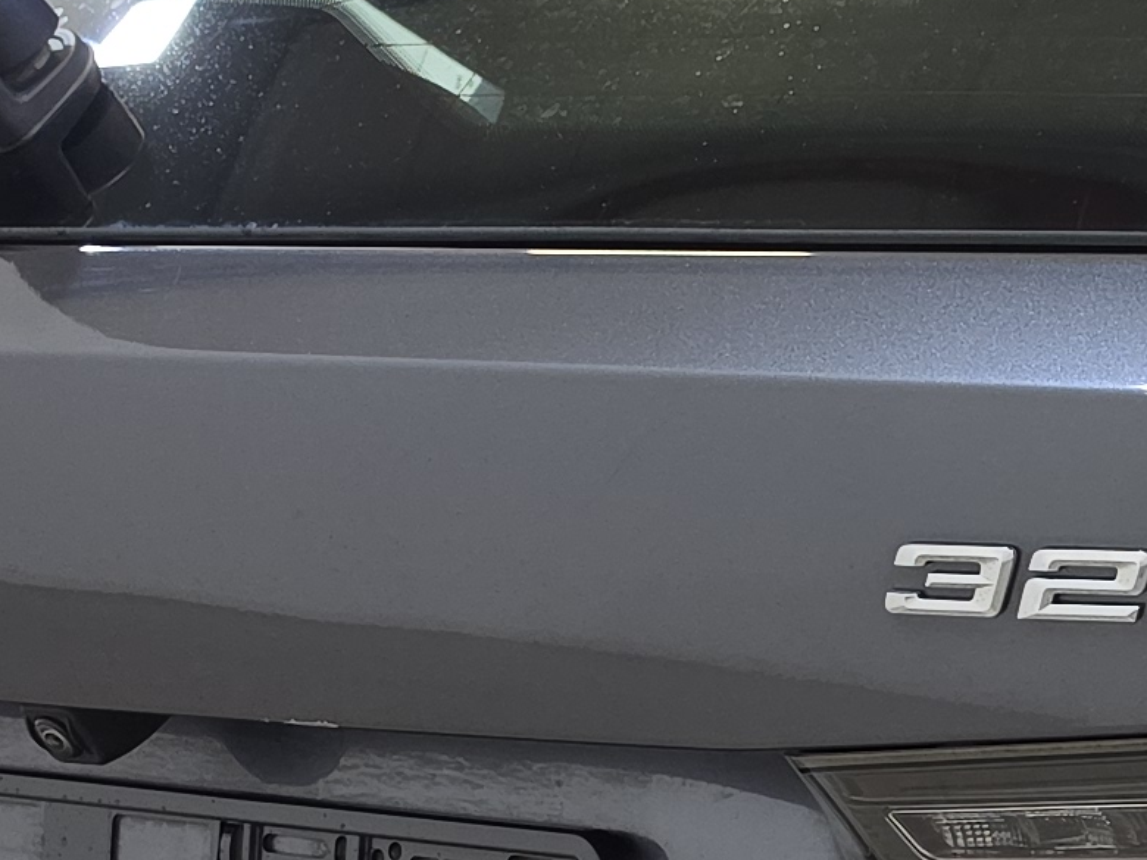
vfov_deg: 12.2
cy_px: 1054
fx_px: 3910
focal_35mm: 118
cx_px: 1563
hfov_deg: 15.7
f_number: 1.4
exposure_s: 1/100
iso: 125
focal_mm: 6.5
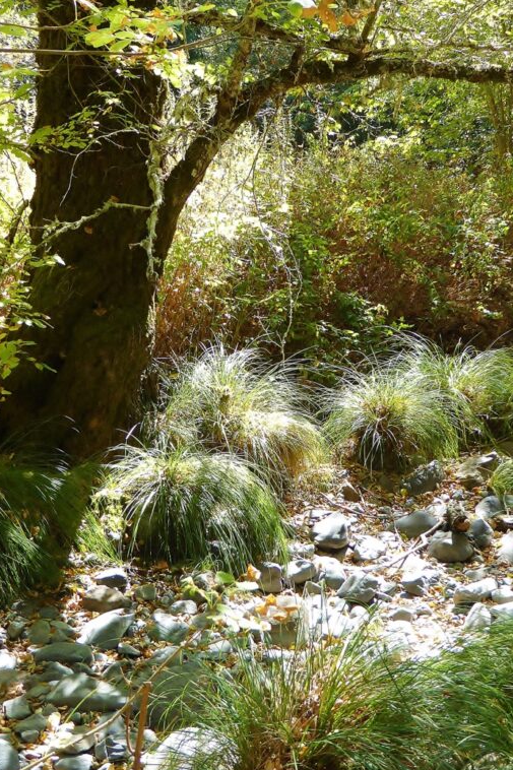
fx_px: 1112
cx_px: 270
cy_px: 389
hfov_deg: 26.0
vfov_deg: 38.2
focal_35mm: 52
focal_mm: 6.7
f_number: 3.7
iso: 100
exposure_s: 1/60
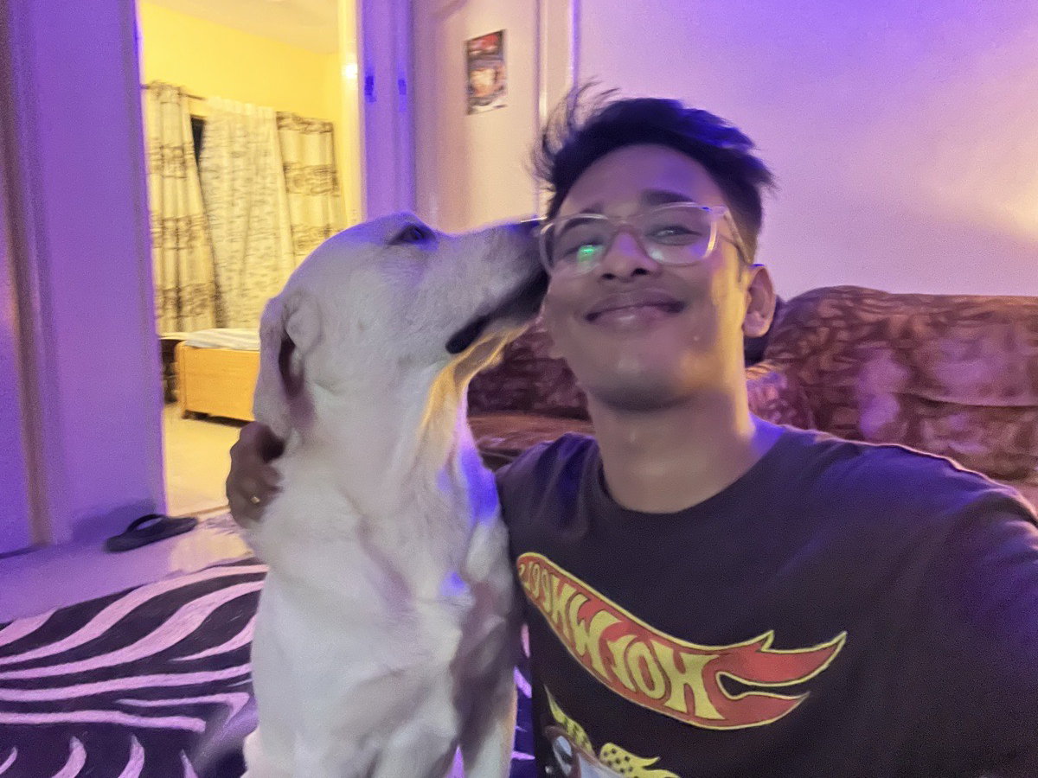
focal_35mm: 23
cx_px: 519
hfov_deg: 73.9
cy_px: 389
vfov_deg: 58.9
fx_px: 690
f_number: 2.2
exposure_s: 1/14
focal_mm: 2.71
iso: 1250
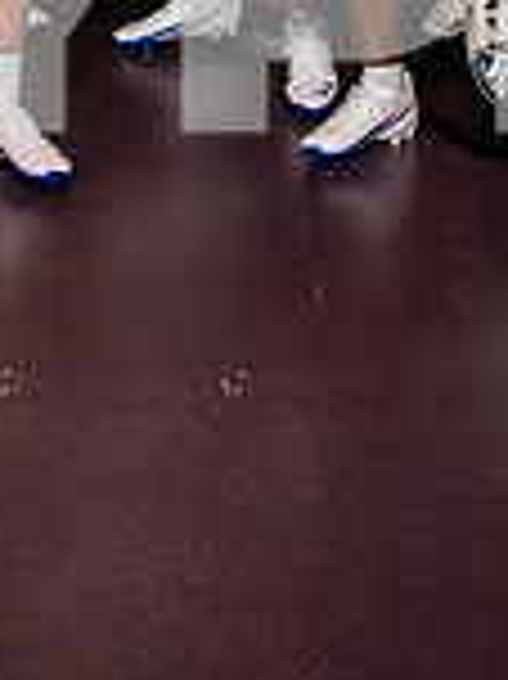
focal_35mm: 86
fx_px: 1685
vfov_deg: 19.9
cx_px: 139
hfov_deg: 17.1
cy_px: -320
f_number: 7.1
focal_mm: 30
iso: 800
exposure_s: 1/320
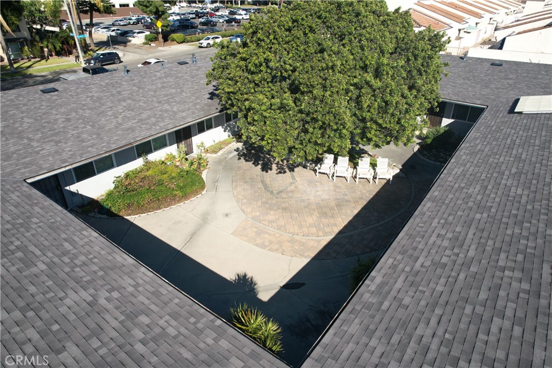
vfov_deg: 57.2
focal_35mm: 22
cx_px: 276
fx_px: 337
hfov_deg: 78.6
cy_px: 184
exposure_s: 1/1250
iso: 100
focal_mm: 8.38
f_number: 2.8
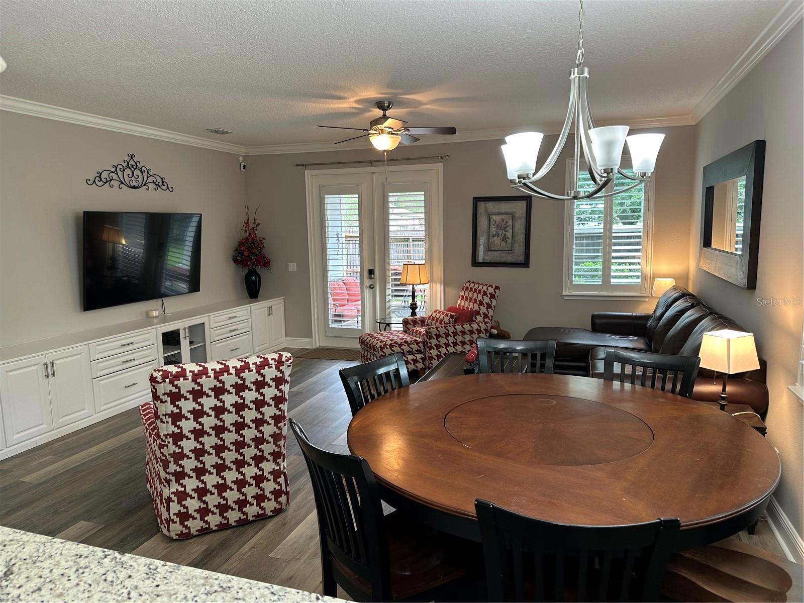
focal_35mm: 24
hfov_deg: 71.6
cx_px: 402
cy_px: 302
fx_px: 557
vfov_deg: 56.8
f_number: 1.78
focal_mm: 6.86
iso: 125
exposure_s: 1/60
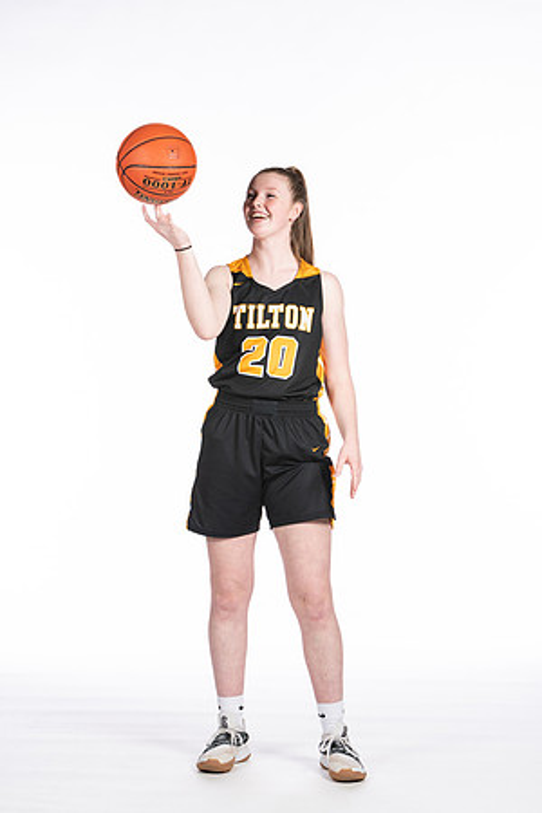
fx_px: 2371
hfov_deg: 13.0
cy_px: 406
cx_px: 271
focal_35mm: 105
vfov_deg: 19.5
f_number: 5
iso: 100
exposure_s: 1/100
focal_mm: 70
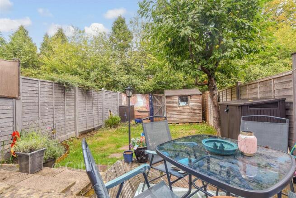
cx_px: 148
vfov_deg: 77.4
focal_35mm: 15
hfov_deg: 100.4
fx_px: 123
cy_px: 99
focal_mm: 10
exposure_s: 1/40
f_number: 8
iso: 400
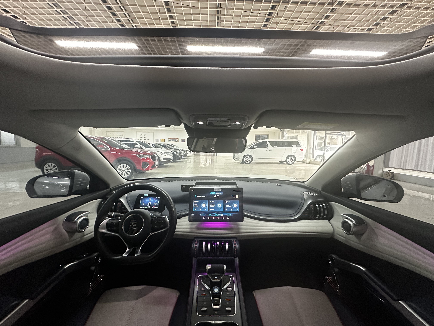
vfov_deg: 85.7
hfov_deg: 102.1
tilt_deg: -5.6
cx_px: 217
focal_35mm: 14
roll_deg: -0.6
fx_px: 176
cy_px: 163
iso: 640
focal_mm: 2.22
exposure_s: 1/52
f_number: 2.2
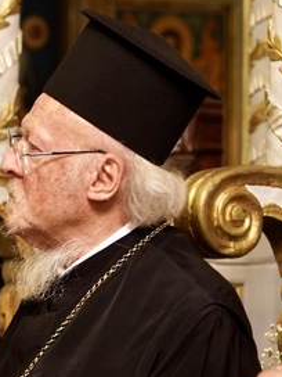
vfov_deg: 9.1
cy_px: 274
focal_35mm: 218
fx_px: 2368
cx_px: 100
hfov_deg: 6.8
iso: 1000
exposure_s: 1/8
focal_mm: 77
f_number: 4
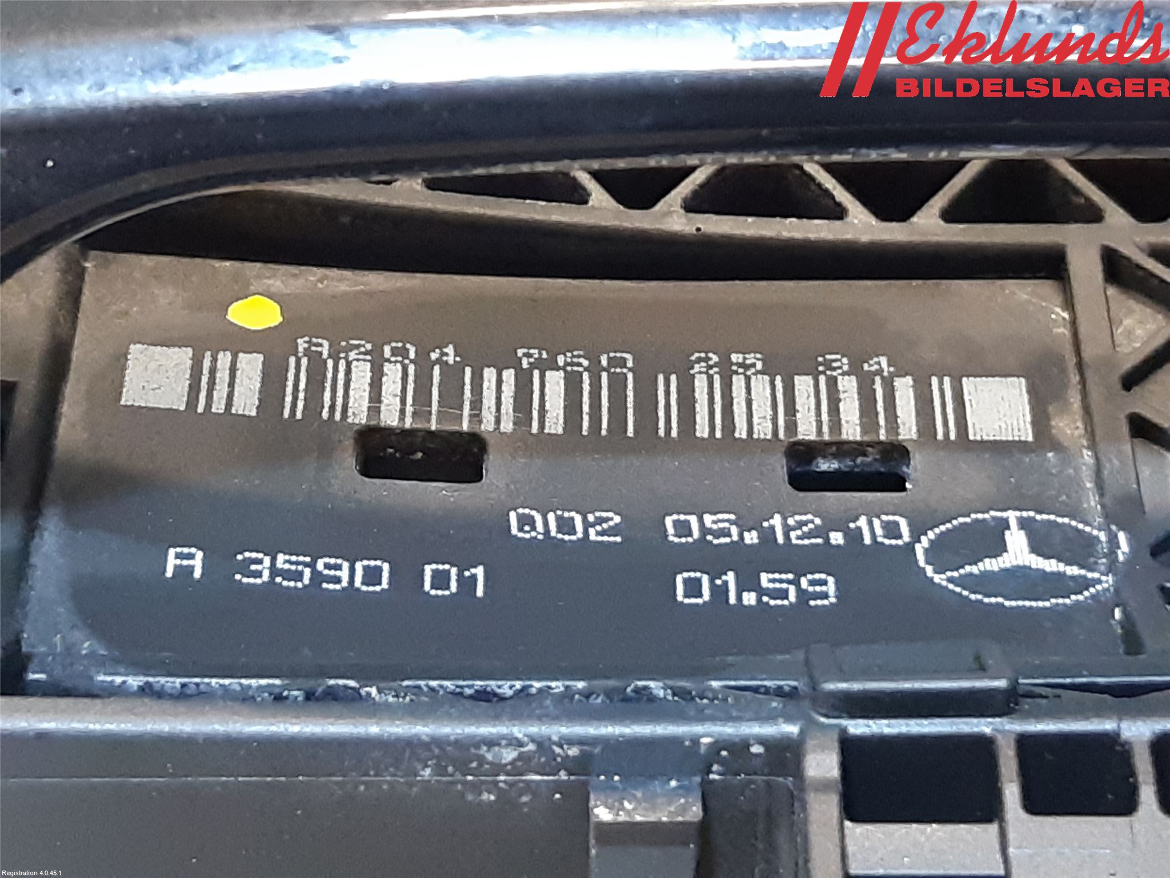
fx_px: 879
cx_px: 585
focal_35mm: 26
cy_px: 439
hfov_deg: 67.3
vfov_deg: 53.1
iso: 320
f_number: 1.7
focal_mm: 3.93
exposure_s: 1/50
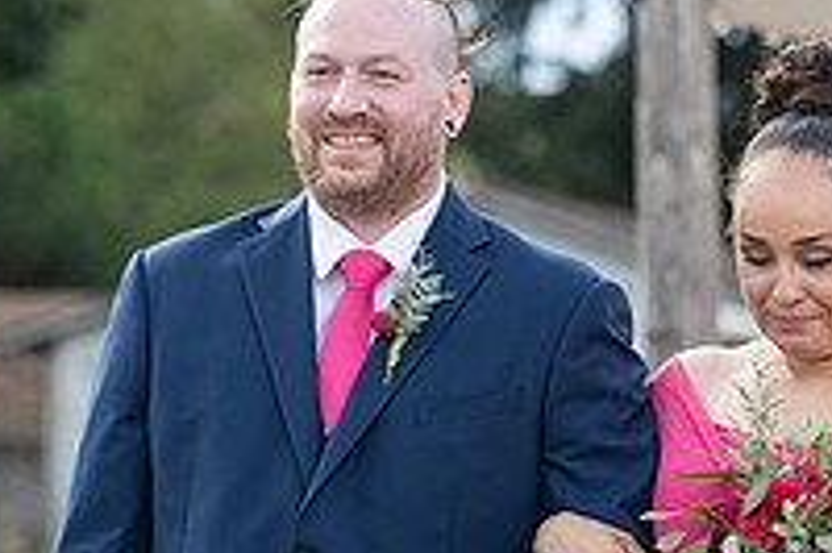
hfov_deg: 5.4
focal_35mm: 380
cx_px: 678
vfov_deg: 3.6
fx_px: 8775
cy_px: 563
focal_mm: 131
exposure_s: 1/800
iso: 400
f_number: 4.5
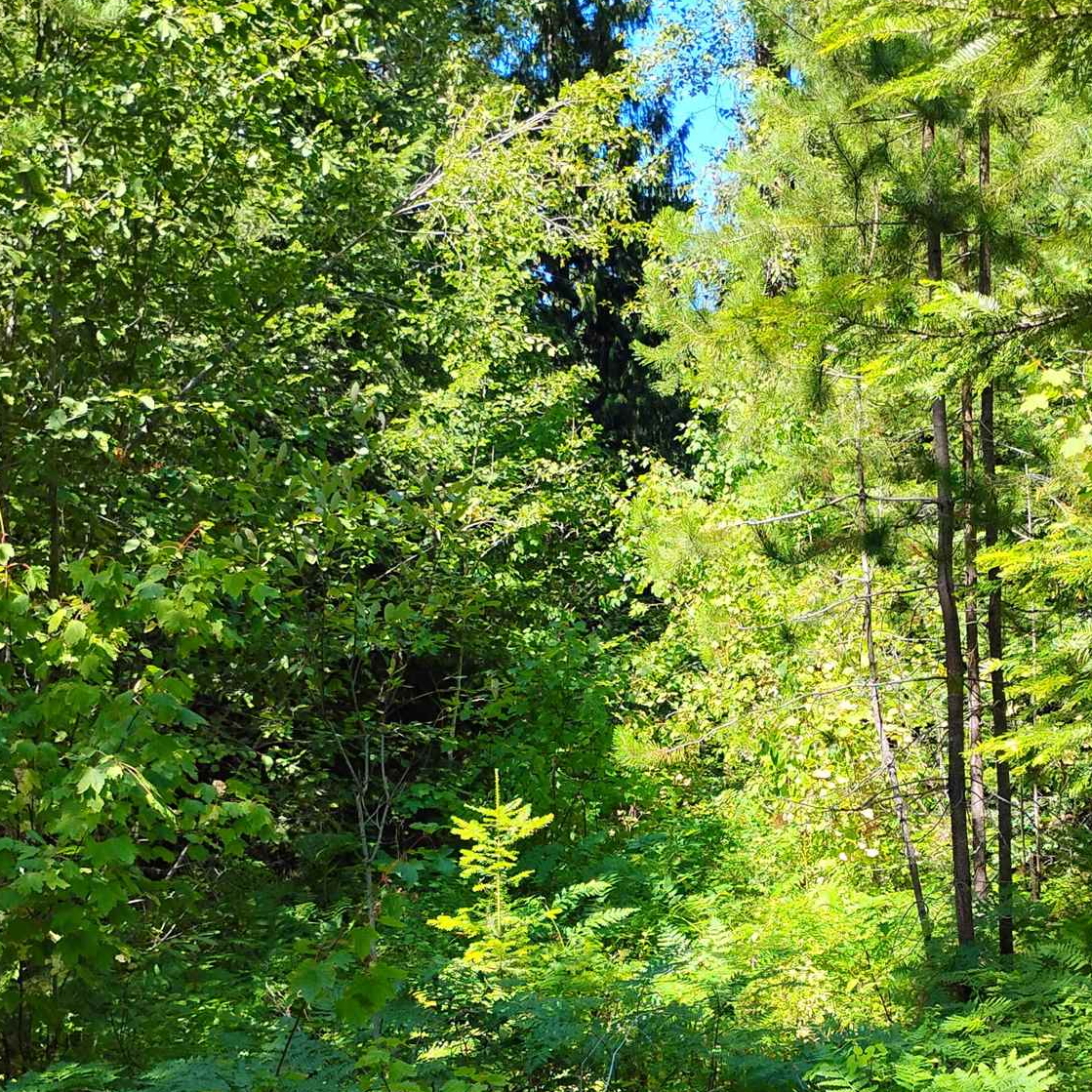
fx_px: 1820
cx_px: 716
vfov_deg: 32.8
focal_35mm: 51
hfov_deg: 33.1
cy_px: 798
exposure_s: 1/153
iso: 100
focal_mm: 4.26
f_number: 1.8
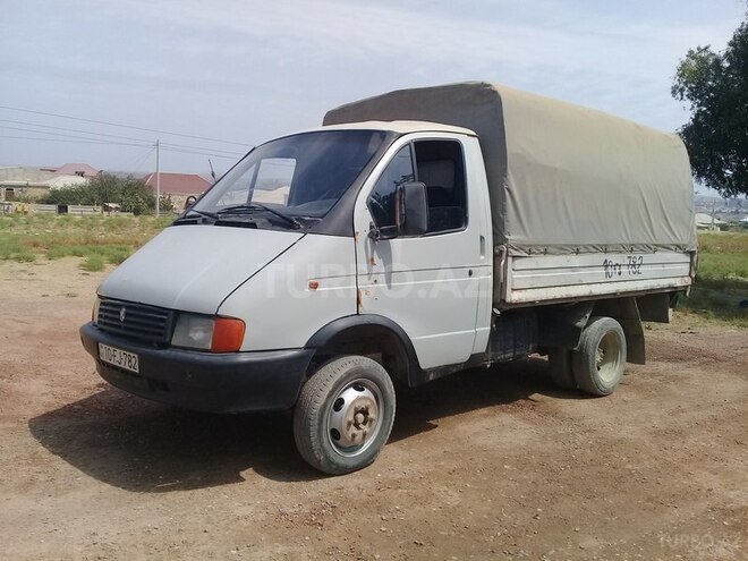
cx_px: 374
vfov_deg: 45.4
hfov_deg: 58.4
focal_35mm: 31
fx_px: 670
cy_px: 280
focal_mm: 3.3
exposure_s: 1/1835
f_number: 2.2
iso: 50
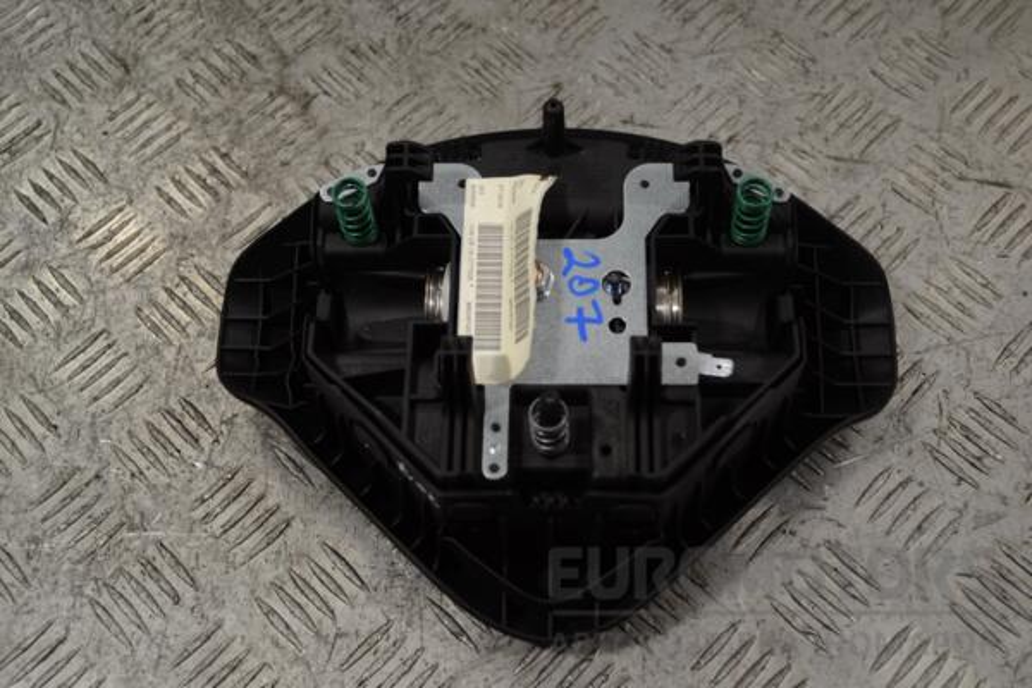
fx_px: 1290
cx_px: 516
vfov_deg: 29.9
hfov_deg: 43.6
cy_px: 344
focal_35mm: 45
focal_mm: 30
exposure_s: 1/60
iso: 100
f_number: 4.5
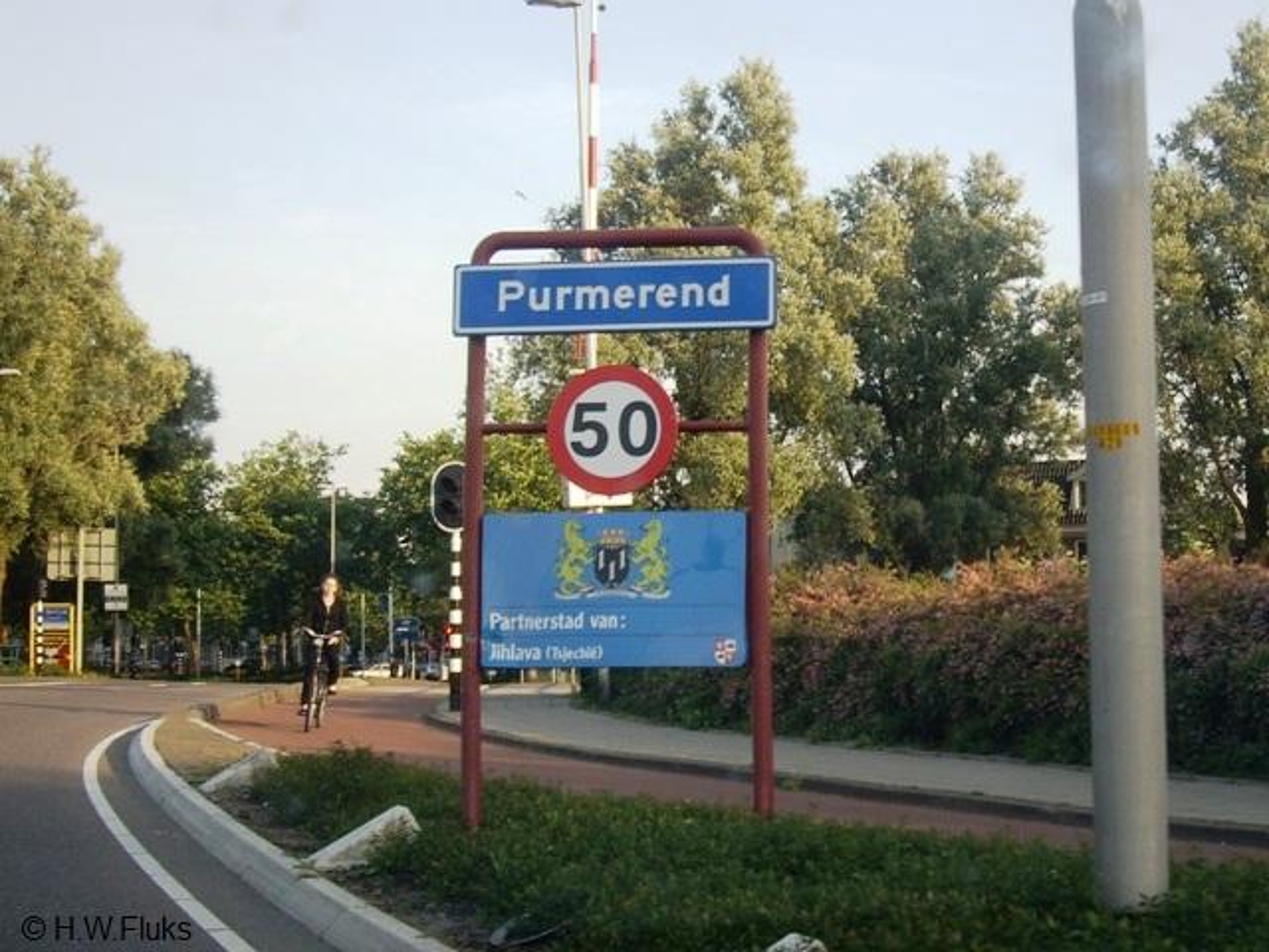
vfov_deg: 37.7
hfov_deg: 49.0
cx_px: 634
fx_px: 1393
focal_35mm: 38
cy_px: 476
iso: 64
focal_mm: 7.9
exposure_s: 1/250
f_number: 2.8
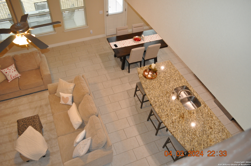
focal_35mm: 27
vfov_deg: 47.8
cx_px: 126
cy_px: 83
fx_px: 188
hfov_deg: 67.4
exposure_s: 1/80
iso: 800
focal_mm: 18
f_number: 3.5
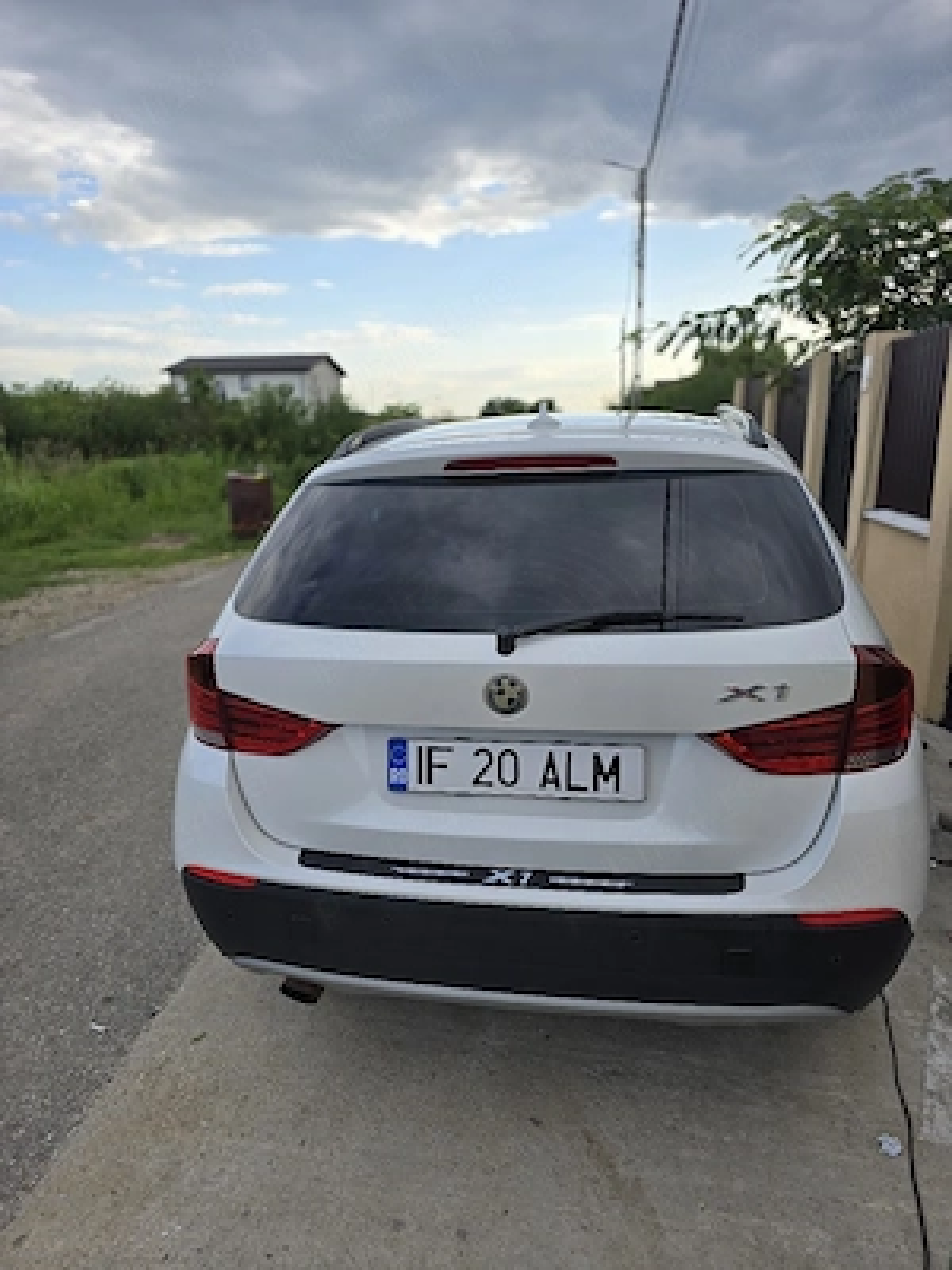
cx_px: 476
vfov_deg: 73.9
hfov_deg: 58.9
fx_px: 843
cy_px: 635
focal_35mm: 23
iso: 12
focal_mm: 6.3
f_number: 1.7
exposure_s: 1/270
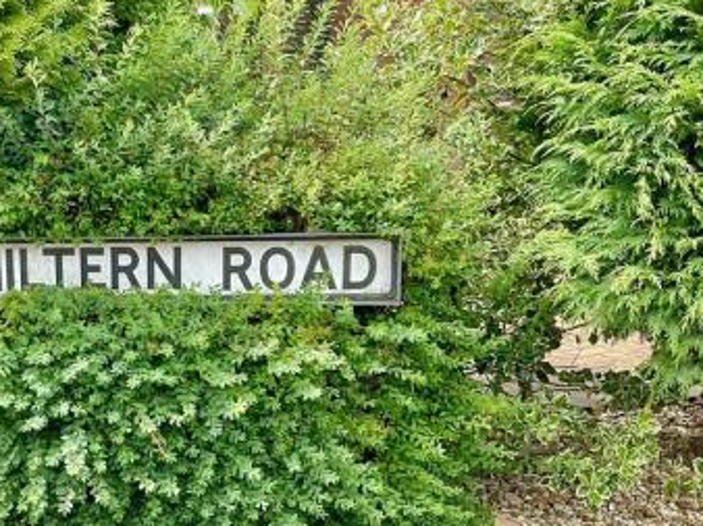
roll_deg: +0.8
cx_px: 132
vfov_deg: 29.0
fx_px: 1015
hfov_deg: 36.8
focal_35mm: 50
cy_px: 303
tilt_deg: -12.1
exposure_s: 1/355
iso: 16
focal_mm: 3
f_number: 1.8
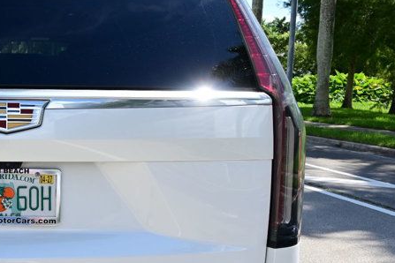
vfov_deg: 24.4
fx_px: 603
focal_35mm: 55
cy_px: 184
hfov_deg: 33.2
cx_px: 1
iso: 100
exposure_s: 1/200
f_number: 7.1
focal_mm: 16
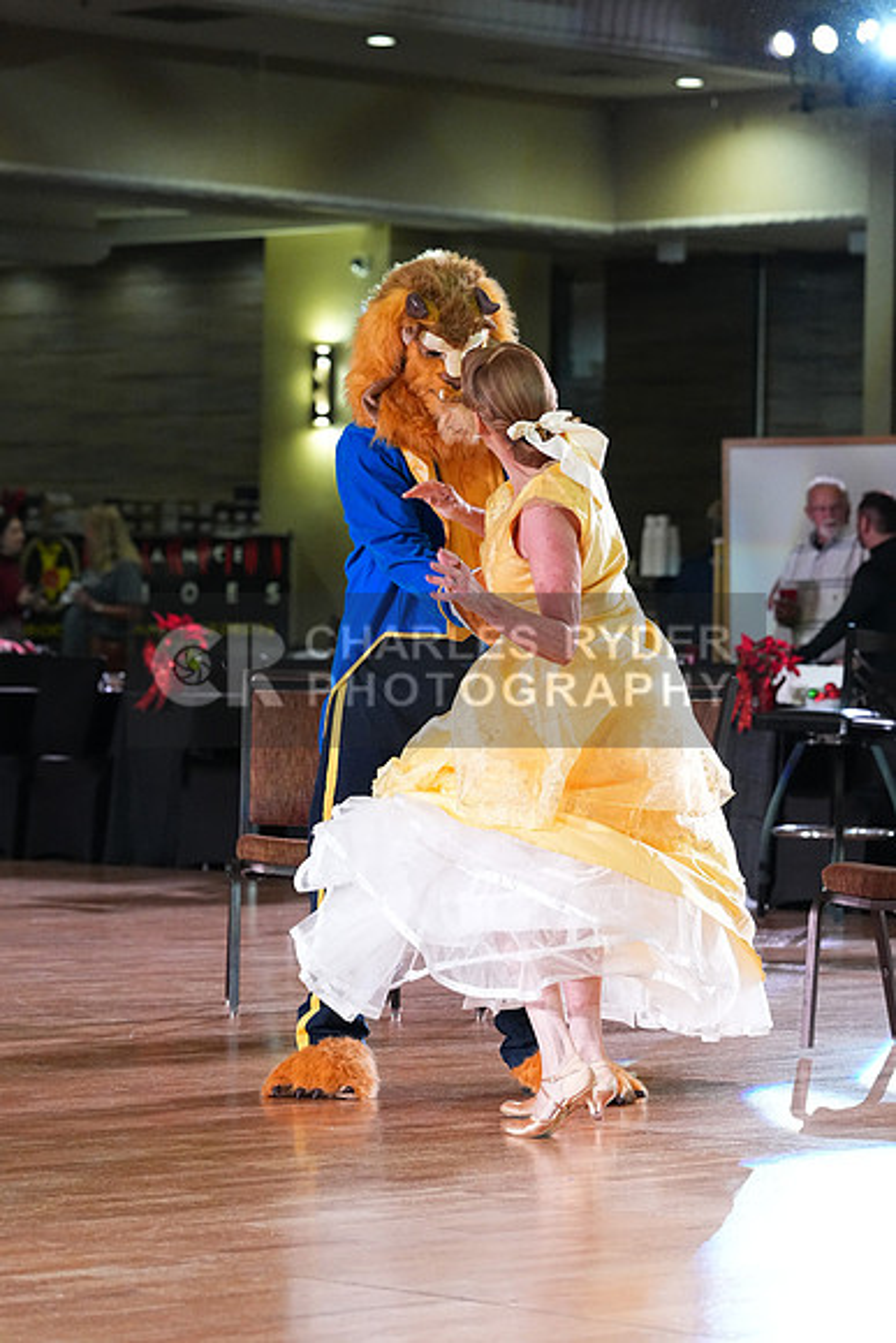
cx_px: 448
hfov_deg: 10.2
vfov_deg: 15.2
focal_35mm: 135
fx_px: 5037
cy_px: 672
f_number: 5
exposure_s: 1/400
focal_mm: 135
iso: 6400
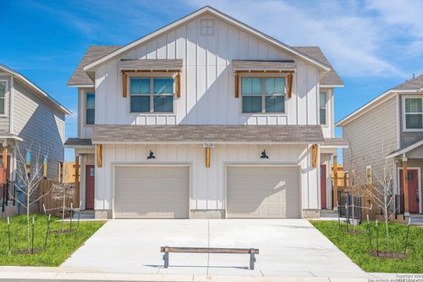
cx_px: 212
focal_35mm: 56
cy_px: 141
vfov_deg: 24.2
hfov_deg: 35.7
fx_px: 658
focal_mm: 56
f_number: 4
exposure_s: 1/8000
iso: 800
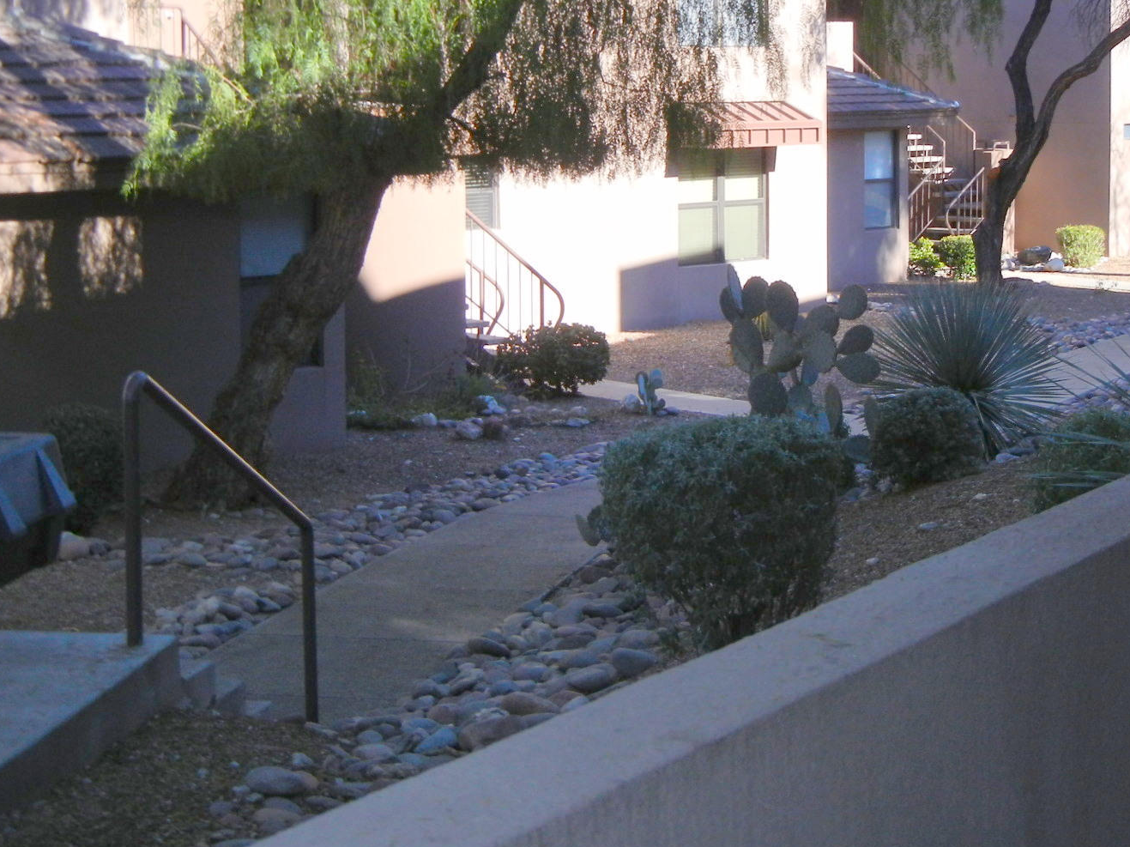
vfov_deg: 20.8
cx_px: 675
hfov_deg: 27.7
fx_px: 2284
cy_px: 206
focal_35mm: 70
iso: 160
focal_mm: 8.1
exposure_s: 1/484
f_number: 3.8
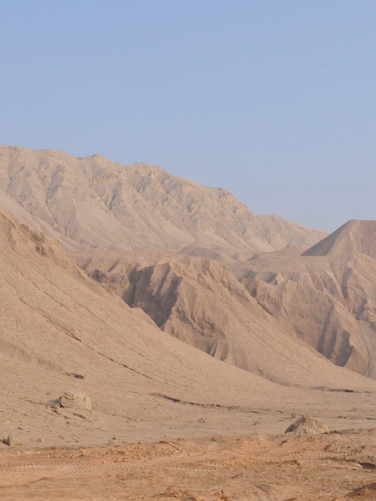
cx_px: 318
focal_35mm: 70
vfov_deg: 27.8
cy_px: 252
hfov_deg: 20.7
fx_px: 1014
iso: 1000
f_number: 13
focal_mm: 32
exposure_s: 1/640
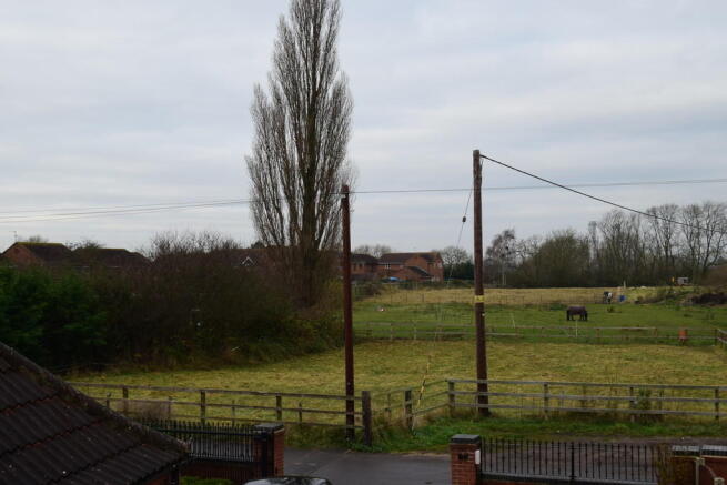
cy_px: 242
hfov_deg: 42.3
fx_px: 939
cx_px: 364
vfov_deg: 29.0
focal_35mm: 46
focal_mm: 31
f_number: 9
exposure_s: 1/160
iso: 400
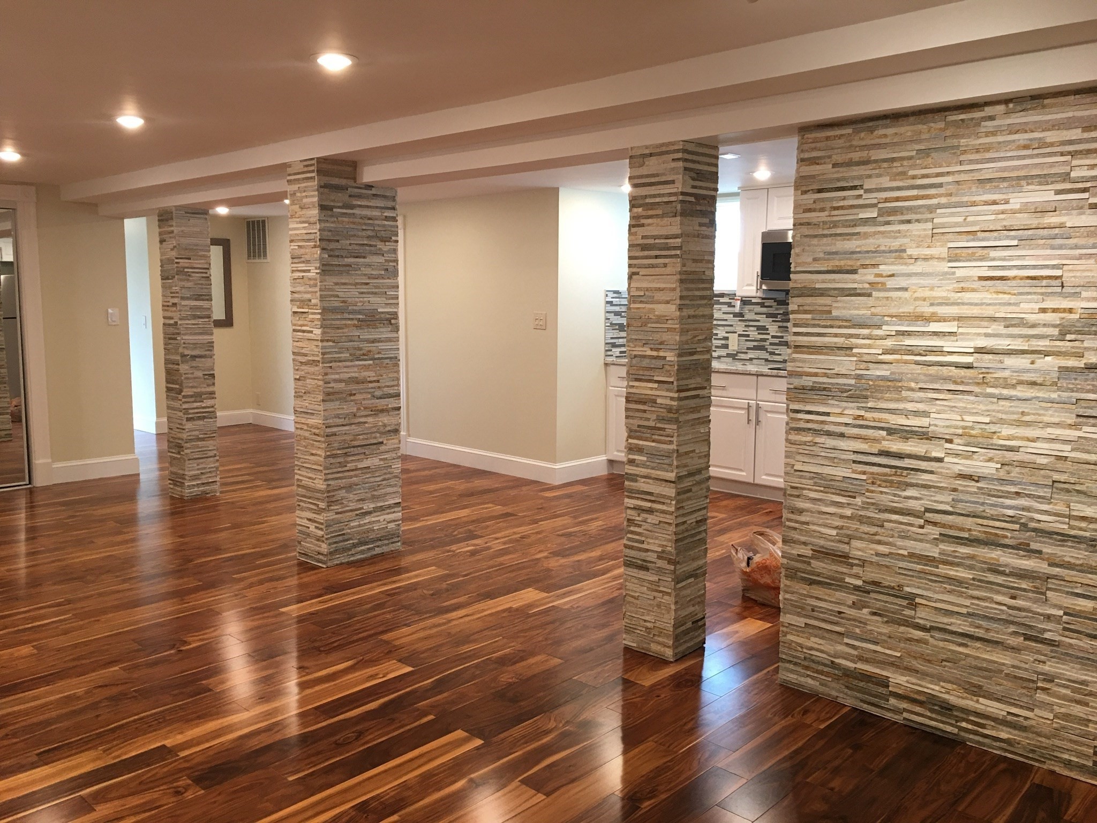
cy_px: 412
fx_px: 919
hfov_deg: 61.7
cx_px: 548
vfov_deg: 48.2
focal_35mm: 29
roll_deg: -0.6
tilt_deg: -6.2
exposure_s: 1/15
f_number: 2.2
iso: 32
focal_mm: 4.15
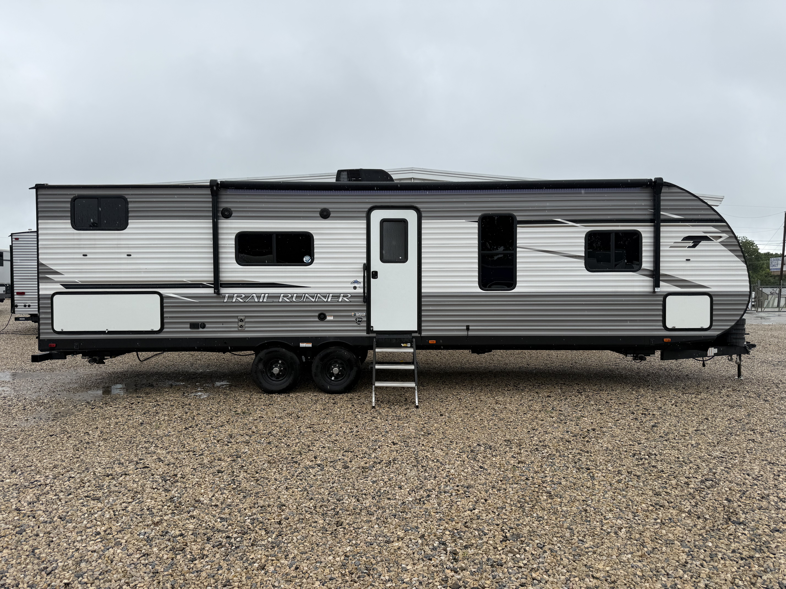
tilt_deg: -1.5
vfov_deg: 56.8
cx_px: 393
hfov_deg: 71.6
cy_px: 294
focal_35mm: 24
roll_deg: -0.7
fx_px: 545
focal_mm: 6.76
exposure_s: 1/1464
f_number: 1.78
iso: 80
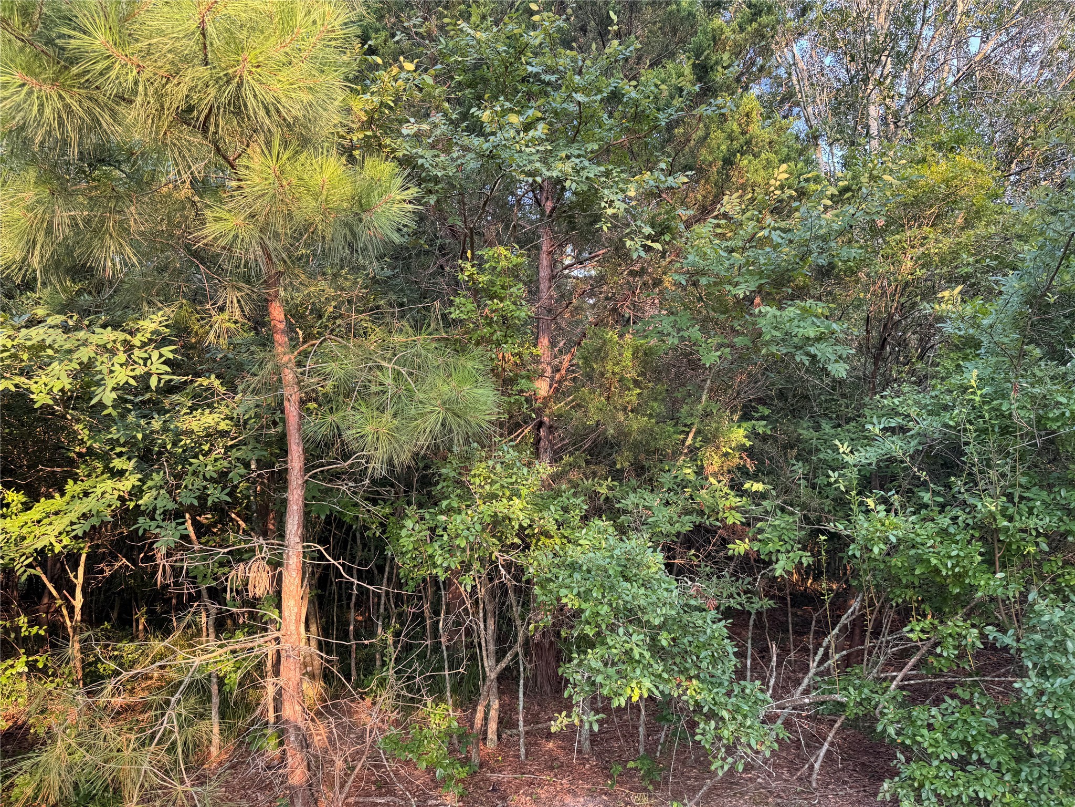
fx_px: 745
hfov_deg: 71.6
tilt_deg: +9.5
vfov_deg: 56.8
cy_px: 404
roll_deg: +2.2
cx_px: 538
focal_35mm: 24
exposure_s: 1/121
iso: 80
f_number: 1.78
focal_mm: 6.76
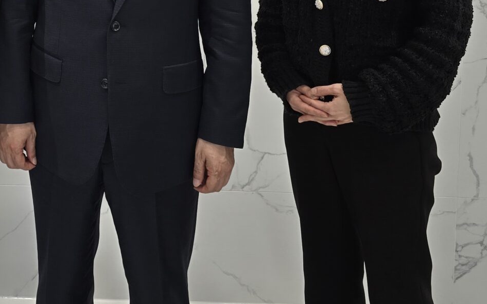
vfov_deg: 17.5
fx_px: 876
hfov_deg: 29.1
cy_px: -163
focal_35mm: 66
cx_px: -1
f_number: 1.7
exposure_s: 1/120
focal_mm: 6.3
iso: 64
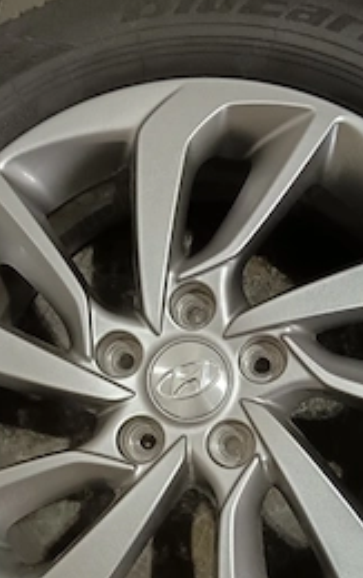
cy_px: 391
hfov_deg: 29.3
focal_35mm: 44
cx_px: 176
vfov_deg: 44.5
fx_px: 695
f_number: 1.9
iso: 1692
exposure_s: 1/24
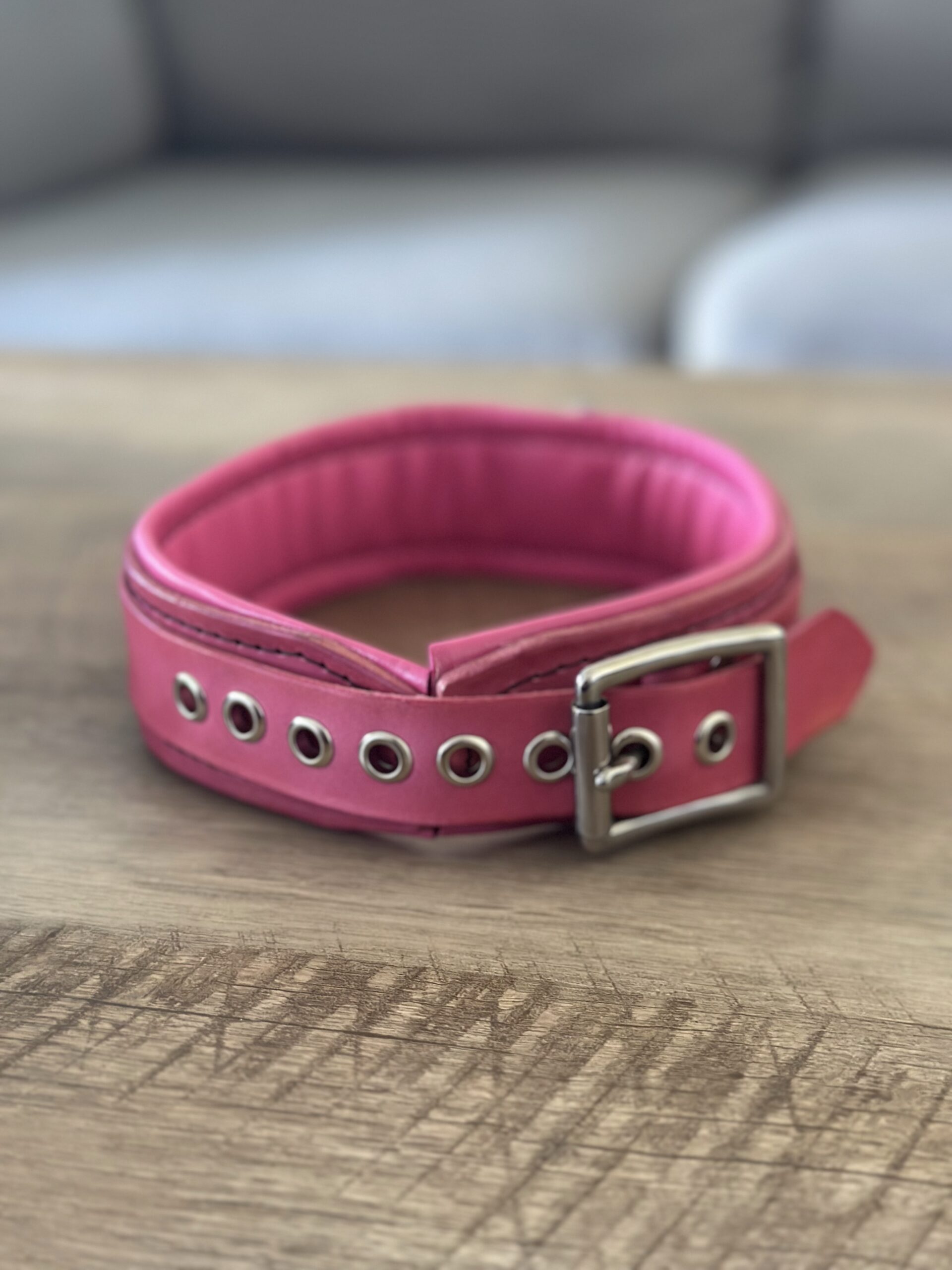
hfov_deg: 30.3
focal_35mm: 48
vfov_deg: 39.7
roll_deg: +1.6
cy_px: 635
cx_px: 476
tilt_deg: -22.9
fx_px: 1760
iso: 400
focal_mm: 6.86
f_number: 1.78
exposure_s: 1/40
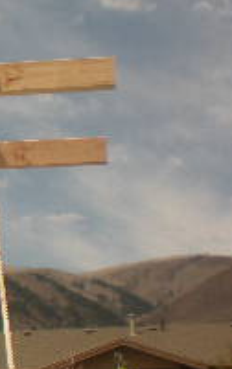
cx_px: -271
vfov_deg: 16.2
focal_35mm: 128
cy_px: 275
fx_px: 1292
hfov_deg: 9.4
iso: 64
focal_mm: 6.3
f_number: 4.6
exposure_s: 1/782
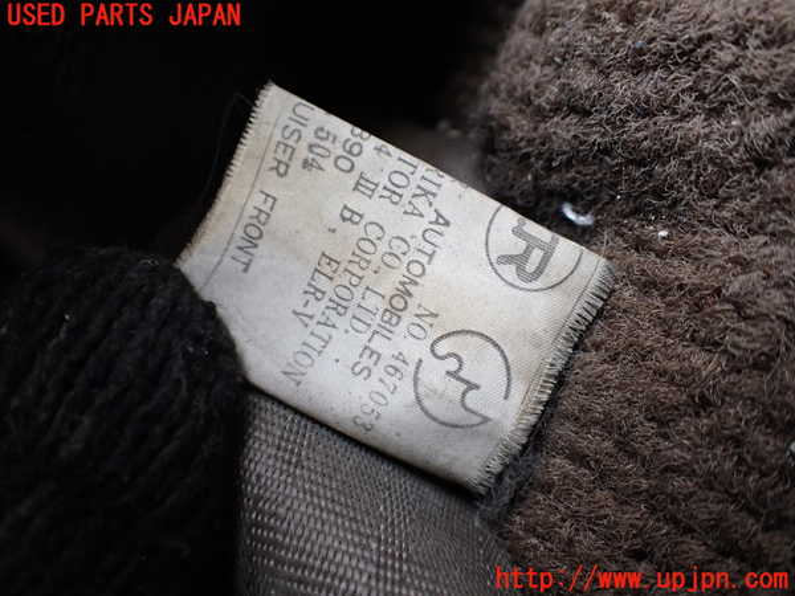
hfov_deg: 60.0
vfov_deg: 46.8
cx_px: 398
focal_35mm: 30
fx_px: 689
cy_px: 298
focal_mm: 5.4
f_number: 2.3
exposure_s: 1/125
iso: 200
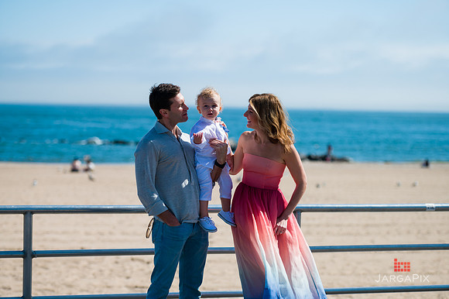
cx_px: 224
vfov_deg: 13.0
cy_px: 150
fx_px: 1309
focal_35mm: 105
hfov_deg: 19.5
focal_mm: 105
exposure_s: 1/5000
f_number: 3.2
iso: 200
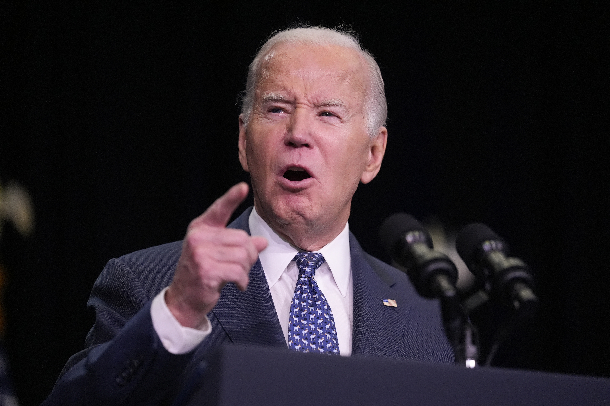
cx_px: 305
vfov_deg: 6.9
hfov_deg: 10.3
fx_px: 3389
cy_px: 203
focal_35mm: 200
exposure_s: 1/640
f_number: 2.8
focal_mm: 200
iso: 4000
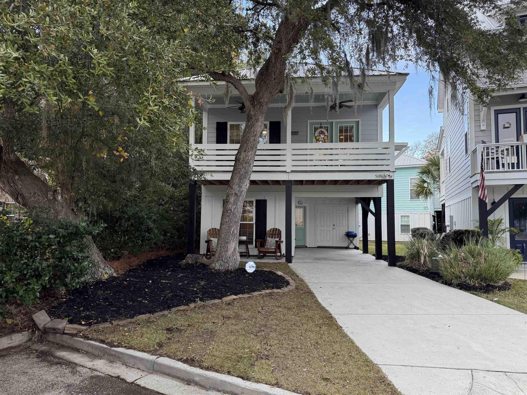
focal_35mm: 24
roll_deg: -0.4
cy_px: 198
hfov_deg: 71.6
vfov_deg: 56.8
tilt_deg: +4.8
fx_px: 365
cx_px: 264
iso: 125
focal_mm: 6.76
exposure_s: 1/202
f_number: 1.78
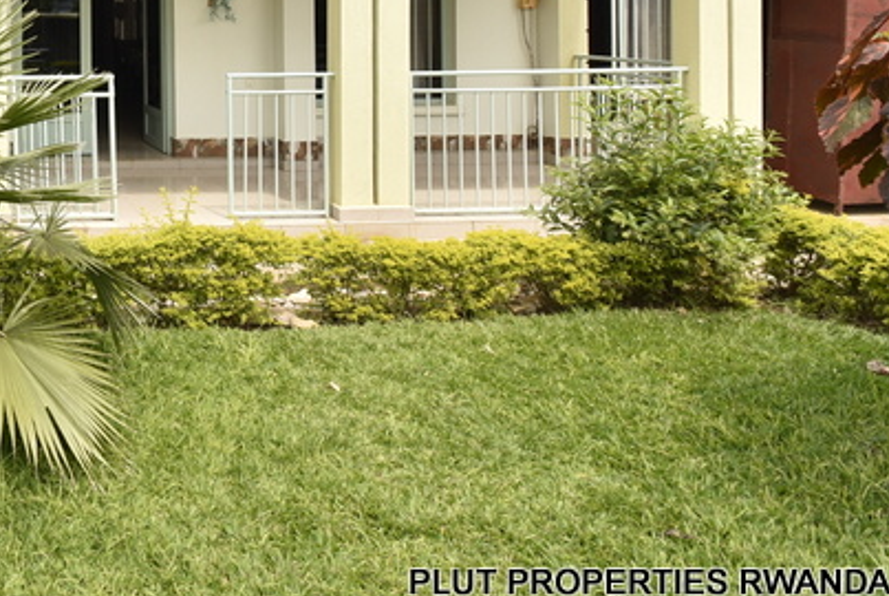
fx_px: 791
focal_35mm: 32
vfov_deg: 37.2
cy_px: 8
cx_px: -9
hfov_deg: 48.0
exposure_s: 1/160
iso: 100
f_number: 8
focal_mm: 10
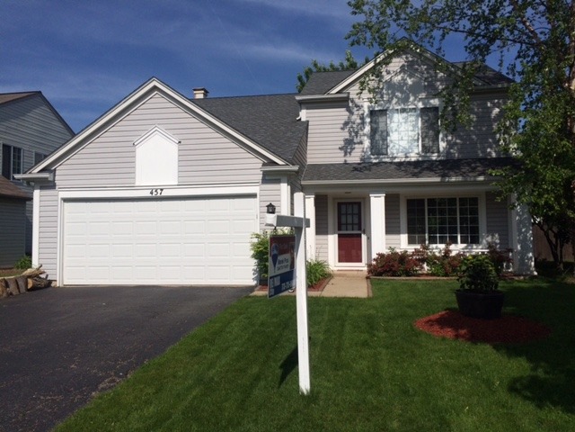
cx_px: 288
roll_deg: +1.6
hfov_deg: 61.7
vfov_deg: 48.2
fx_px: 482
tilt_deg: +2.3
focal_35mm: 29
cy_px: 216
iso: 32
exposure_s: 1/6849
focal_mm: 4.15
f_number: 2.2
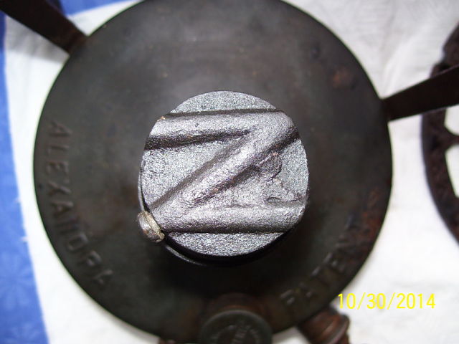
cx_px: 230
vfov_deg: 39.7
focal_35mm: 36
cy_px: 172
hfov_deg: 51.4
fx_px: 477
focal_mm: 6
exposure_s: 1/60
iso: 80
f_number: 2.7
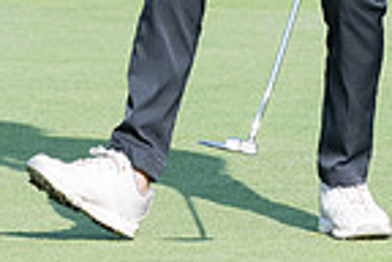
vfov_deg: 1.1
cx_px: 340
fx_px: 13131
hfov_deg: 1.7
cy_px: -242
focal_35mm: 1206
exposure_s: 1/2000
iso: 1000
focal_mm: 200
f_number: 6.3
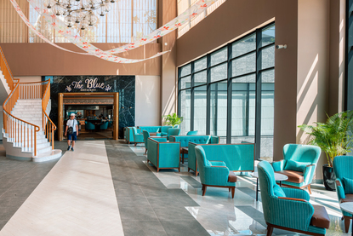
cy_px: 116
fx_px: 255
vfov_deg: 49.6
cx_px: 122
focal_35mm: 26
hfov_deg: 67.7
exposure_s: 1/400
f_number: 6.3
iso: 100
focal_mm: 16
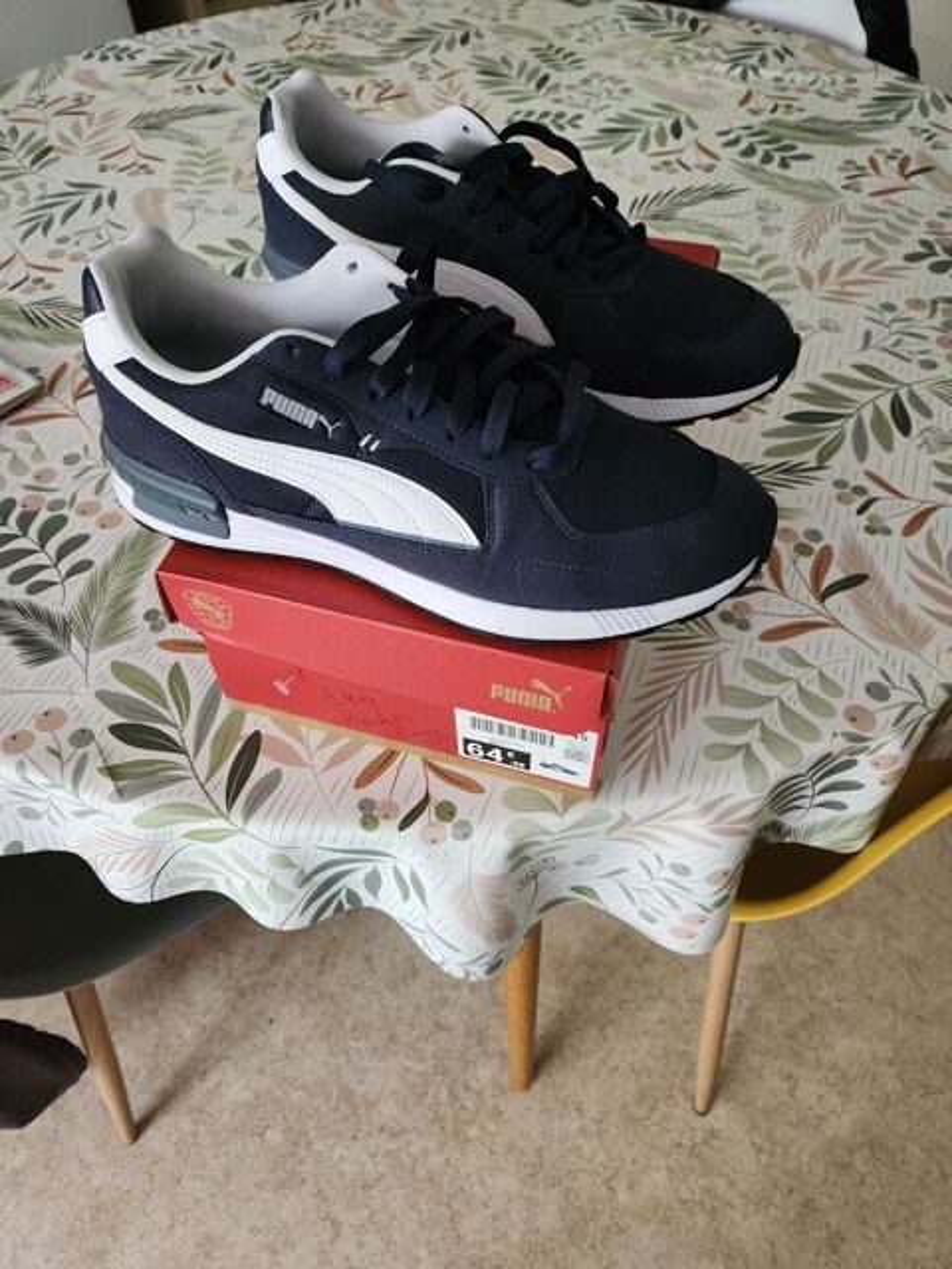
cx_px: 476
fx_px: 843
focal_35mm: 23
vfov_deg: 73.9
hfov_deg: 58.9
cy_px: 634
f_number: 1.8
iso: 1000
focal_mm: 5.4
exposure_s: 1/120
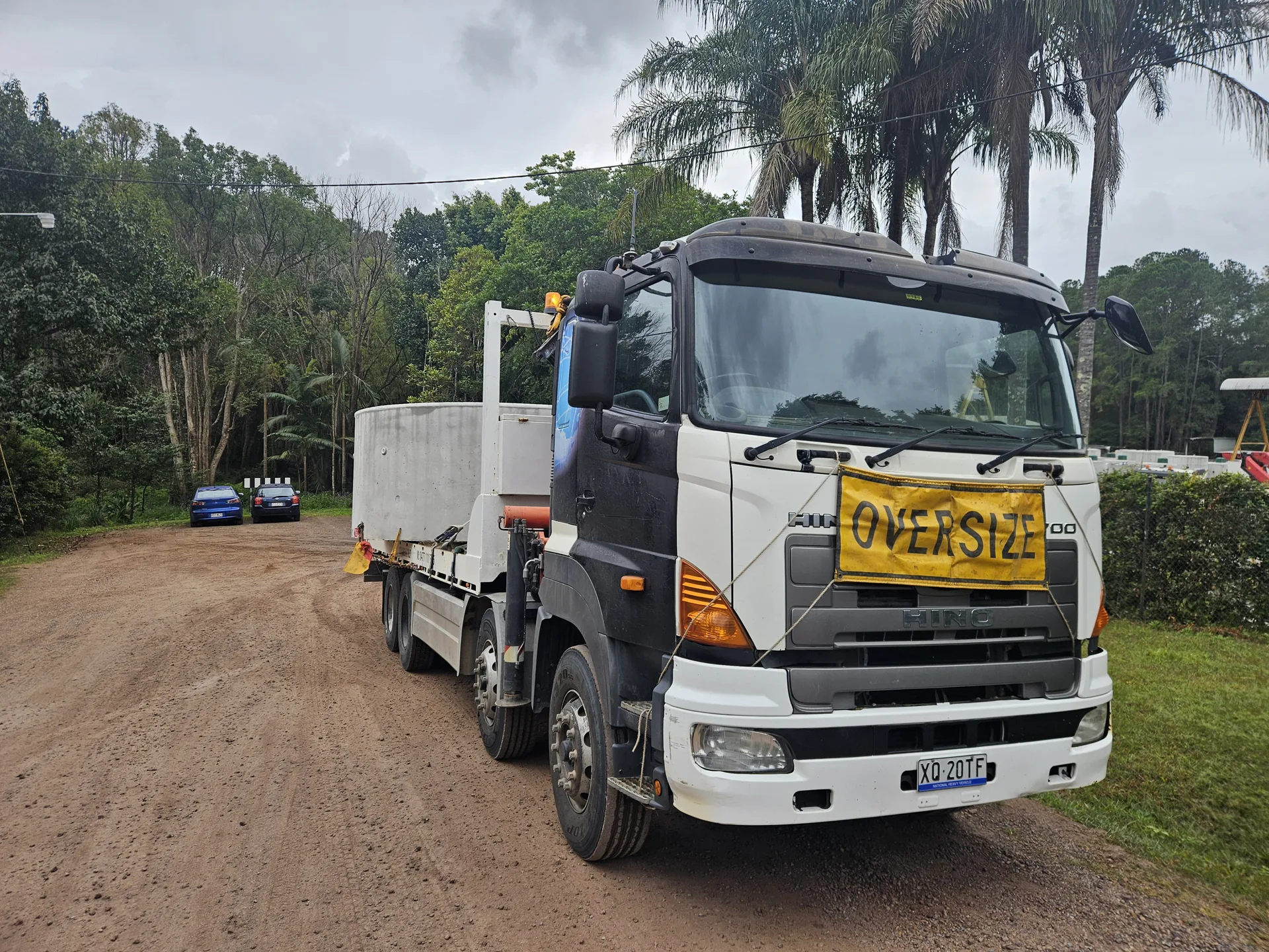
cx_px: 634
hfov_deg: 73.9
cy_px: 476
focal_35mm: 23
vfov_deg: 58.9
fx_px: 843
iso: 25
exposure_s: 1/387
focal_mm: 5.4
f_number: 1.8
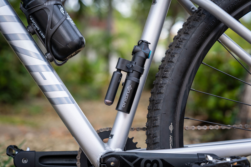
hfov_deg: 27.0
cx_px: 126
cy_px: 84
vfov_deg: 18.2
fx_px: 523
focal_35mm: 75
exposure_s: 1/80
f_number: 4
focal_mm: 75
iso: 400
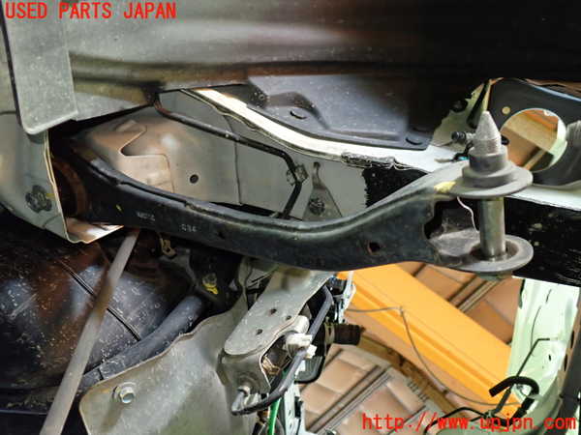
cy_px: 218
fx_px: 504
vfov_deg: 46.8
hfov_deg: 60.0
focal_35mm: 30
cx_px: 290
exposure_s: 1/30
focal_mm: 5.4
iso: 640
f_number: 2.3
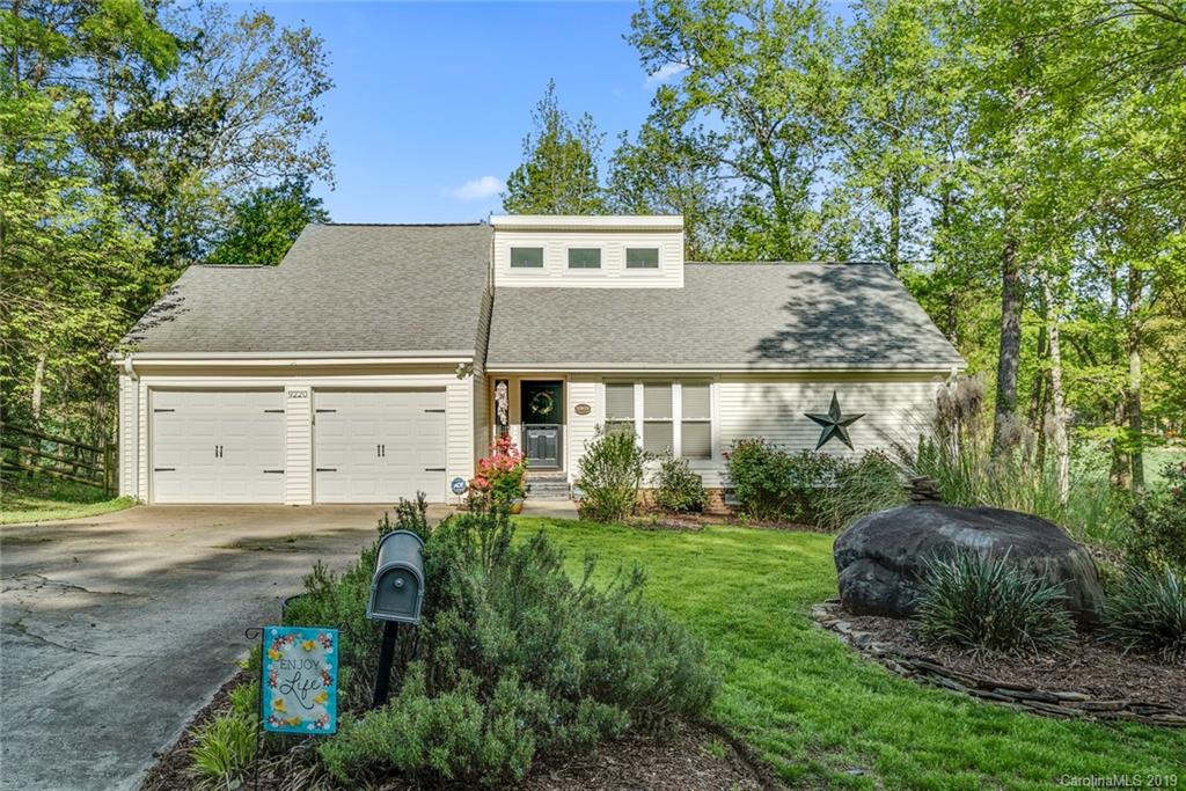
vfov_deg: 37.9
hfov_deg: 54.4
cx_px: 593
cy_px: 396
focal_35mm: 35
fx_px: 1153
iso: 100
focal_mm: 35
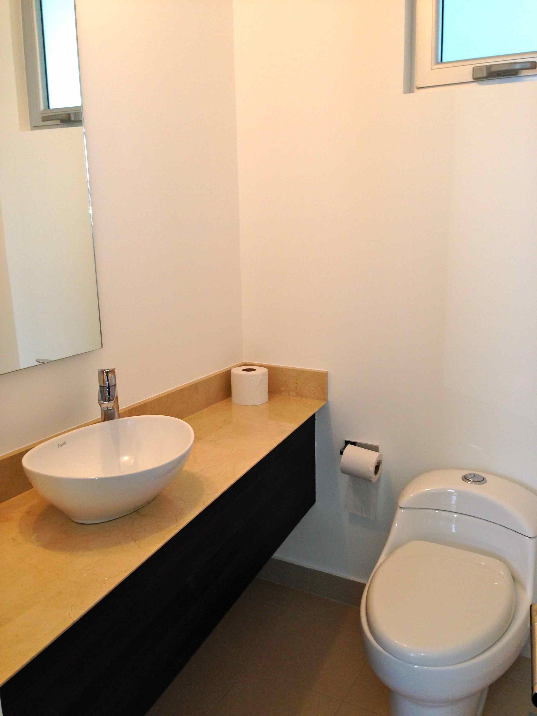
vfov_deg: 55.4
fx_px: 683
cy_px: 358
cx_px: 268
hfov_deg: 42.9
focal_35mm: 33
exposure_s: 1/25
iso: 50
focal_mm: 4.12
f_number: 2.4
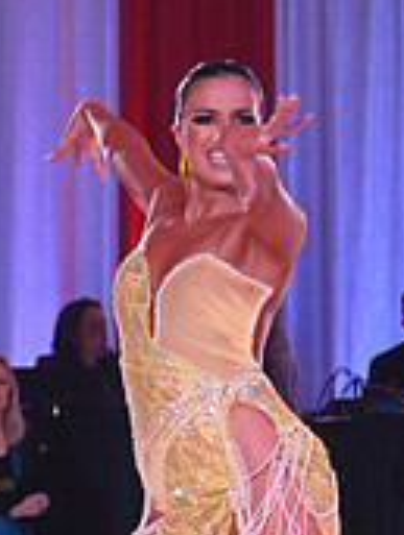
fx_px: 3783
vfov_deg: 8.0
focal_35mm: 244
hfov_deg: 6.0
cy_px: 645
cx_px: -196
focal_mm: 75
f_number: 5
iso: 2500
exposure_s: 1/320
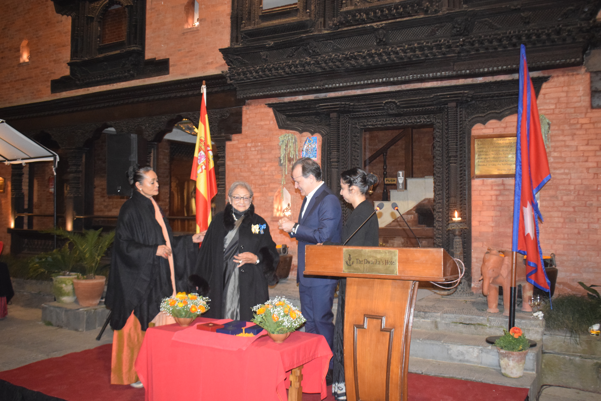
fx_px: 551
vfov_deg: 40.0
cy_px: 200
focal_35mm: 33
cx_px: 300
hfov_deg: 57.2
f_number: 3.8
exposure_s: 1/60
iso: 3200
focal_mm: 22
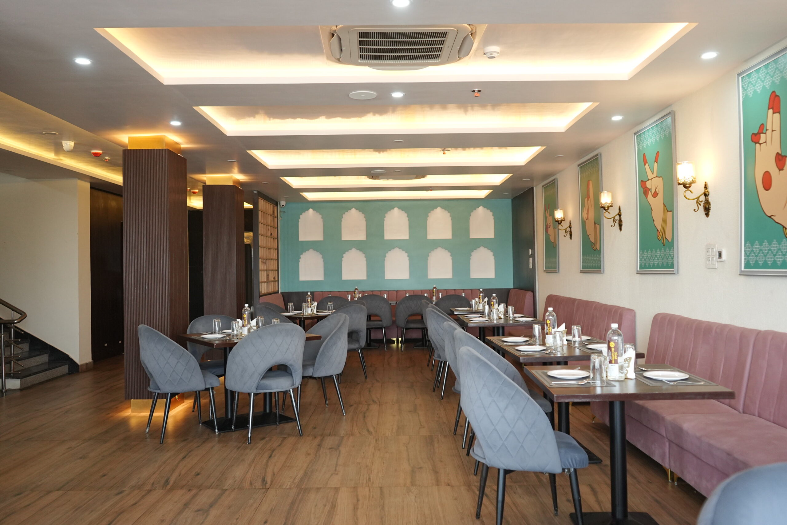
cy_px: 262
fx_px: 634
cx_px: 394
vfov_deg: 45.0
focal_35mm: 29
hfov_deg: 63.7
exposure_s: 1/250
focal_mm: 29
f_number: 3.5
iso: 1600
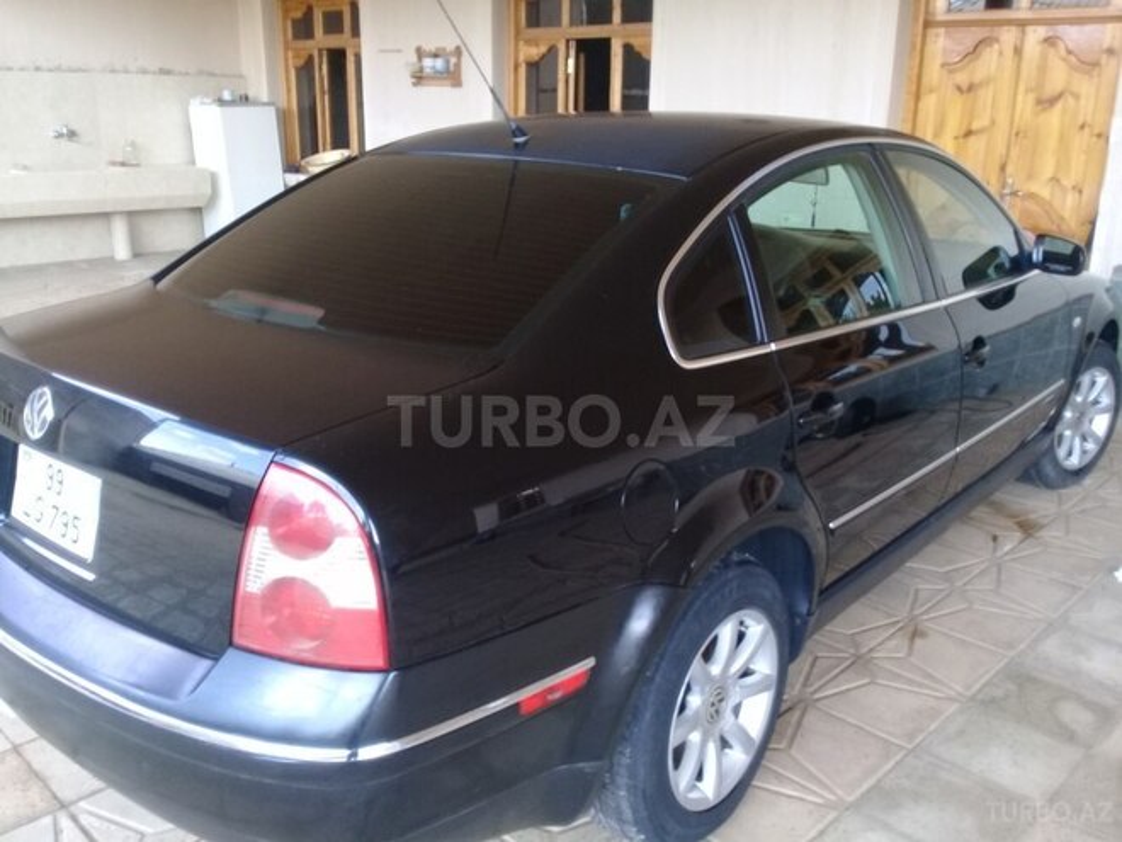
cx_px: 561
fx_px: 1005
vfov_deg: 45.4
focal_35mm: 31
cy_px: 421
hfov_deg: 58.4
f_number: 2.2
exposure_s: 1/40
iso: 64
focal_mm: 3.3
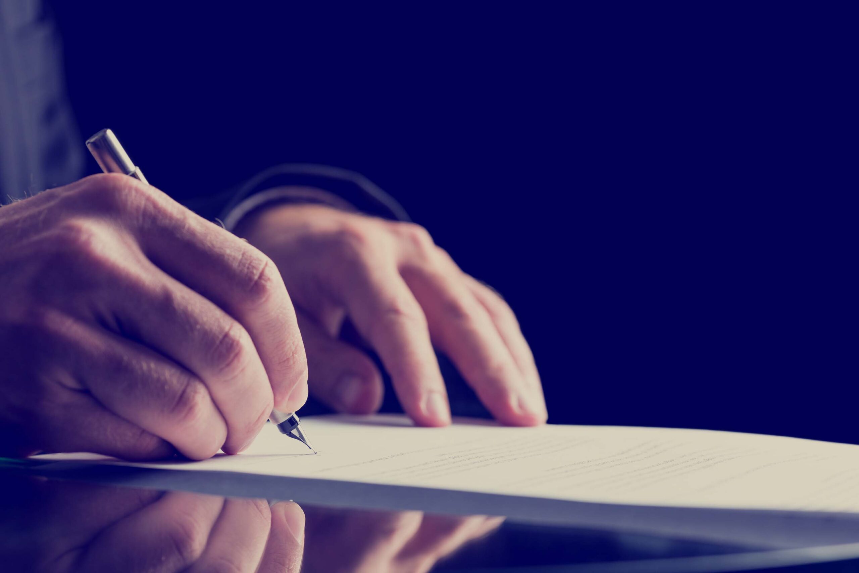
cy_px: 286
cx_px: 430
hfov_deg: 19.4
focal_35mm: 105
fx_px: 2506
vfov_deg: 13.1
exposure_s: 1/8
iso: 100
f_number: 6.3
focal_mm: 105
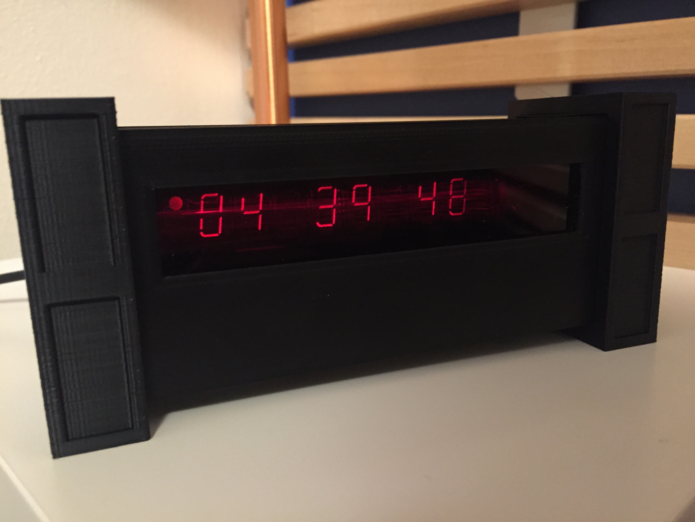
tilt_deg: -12.5
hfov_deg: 61.7
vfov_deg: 48.2
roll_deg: -0.4
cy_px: 261
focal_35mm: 29
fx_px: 582
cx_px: 348
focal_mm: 4.15
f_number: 2.2
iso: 500
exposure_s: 1/15
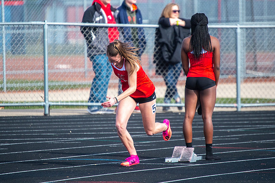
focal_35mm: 556
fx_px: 4249
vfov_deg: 2.5
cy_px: 75
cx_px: 138
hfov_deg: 3.7
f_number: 5.6
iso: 1000
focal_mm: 400
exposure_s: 1/3200
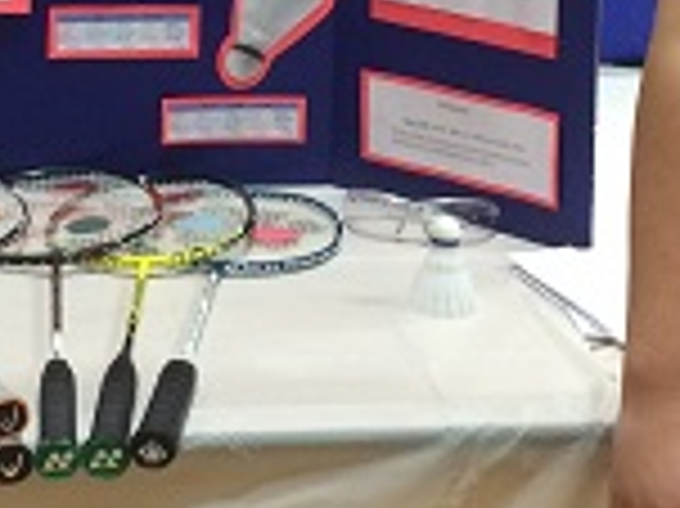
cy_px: -220
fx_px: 2414
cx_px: 117
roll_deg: -0.6
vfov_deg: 11.6
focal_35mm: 123
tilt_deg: -12.1
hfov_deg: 15.9
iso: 160
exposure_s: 1/30
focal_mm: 4.15
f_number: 2.2
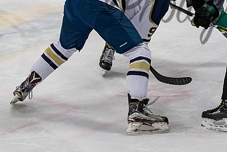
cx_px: 157
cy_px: 13
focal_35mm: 193
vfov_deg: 7.1
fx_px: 1217
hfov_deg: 10.6
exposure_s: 1/800
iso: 2000
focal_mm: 70
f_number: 3.5
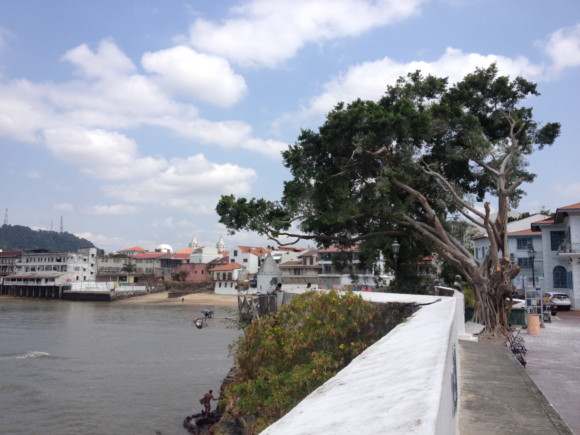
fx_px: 586
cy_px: 218
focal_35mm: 35
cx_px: 290
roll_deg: -0.1
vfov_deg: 40.7
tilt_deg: +3.7
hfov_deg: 52.6
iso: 50
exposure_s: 1/1972
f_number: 2.4
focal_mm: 4.28
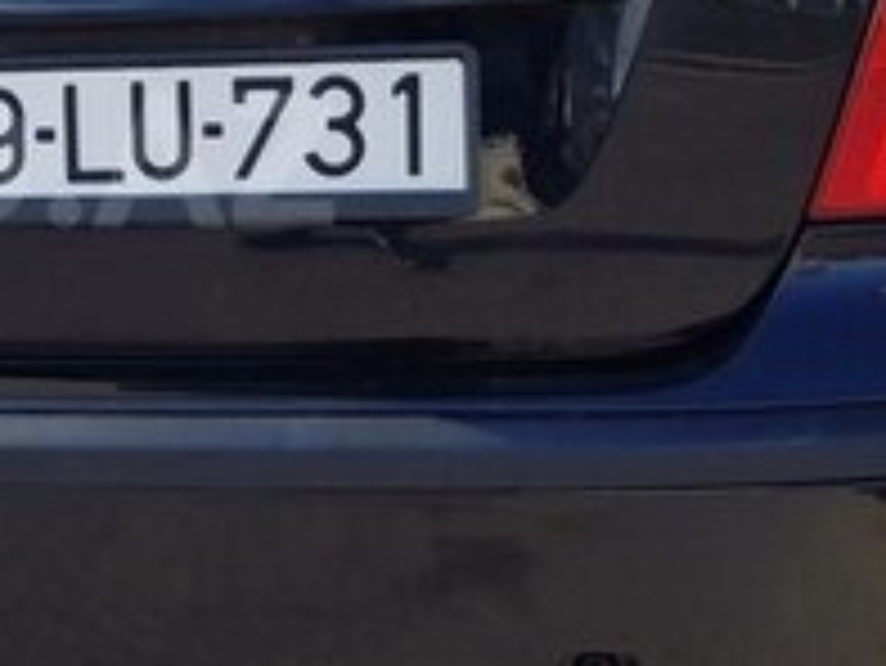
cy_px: 160
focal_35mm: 87
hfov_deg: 21.2
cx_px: -126
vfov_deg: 16.9
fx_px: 2228
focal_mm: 4.2
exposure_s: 1/558
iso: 40
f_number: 1.7
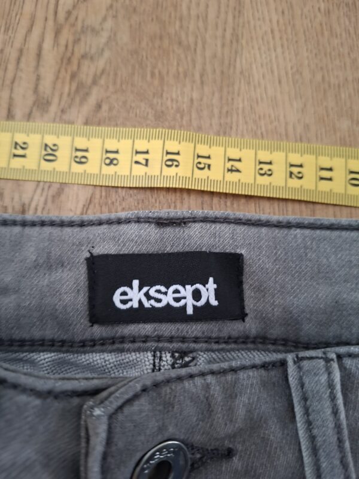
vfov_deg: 73.9
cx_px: 180
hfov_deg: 58.9
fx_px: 318
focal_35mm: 23
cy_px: 240
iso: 400
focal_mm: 5.54
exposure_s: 1/33
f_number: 1.8
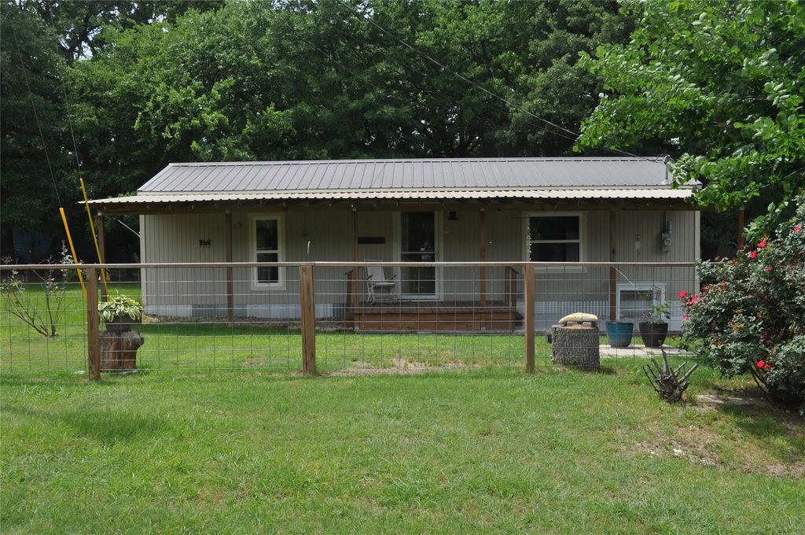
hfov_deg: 57.3
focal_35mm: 33
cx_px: 402
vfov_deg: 39.9
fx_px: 737
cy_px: 268
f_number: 10
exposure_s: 1/200
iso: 200
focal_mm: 22
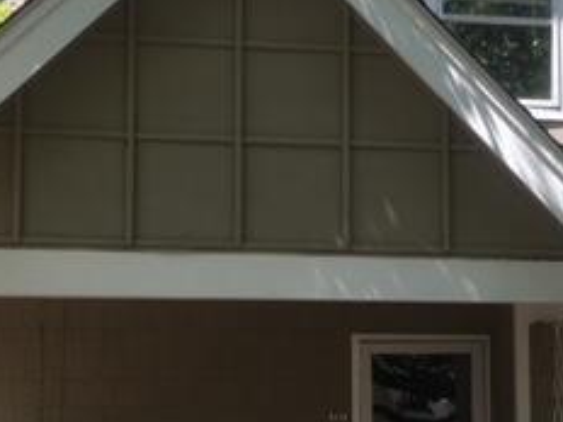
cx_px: 451
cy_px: 327
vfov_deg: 18.3
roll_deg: +0.7
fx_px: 1301
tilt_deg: +5.8
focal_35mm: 80
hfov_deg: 24.0
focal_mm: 4.15
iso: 25
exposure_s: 1/353
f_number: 2.2
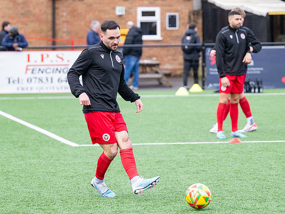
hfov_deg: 8.8
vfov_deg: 6.6
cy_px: 118
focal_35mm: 226
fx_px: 1860
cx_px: 123
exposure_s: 1/1250
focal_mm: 155
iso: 800
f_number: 4
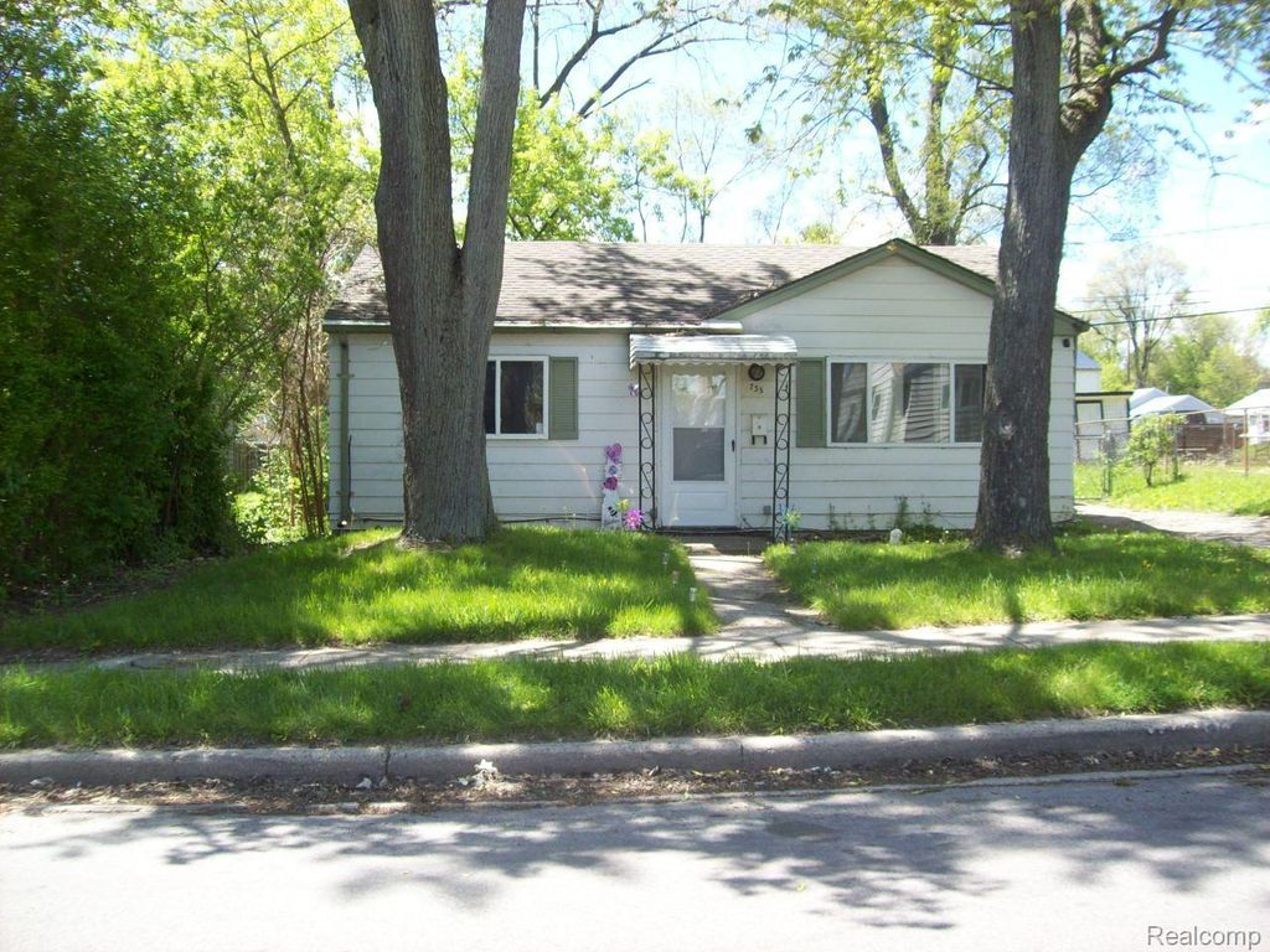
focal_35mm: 36
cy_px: 476
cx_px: 635
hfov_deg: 51.4
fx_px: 1321
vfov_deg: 39.7
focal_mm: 6
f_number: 2.7
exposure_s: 1/337
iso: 80
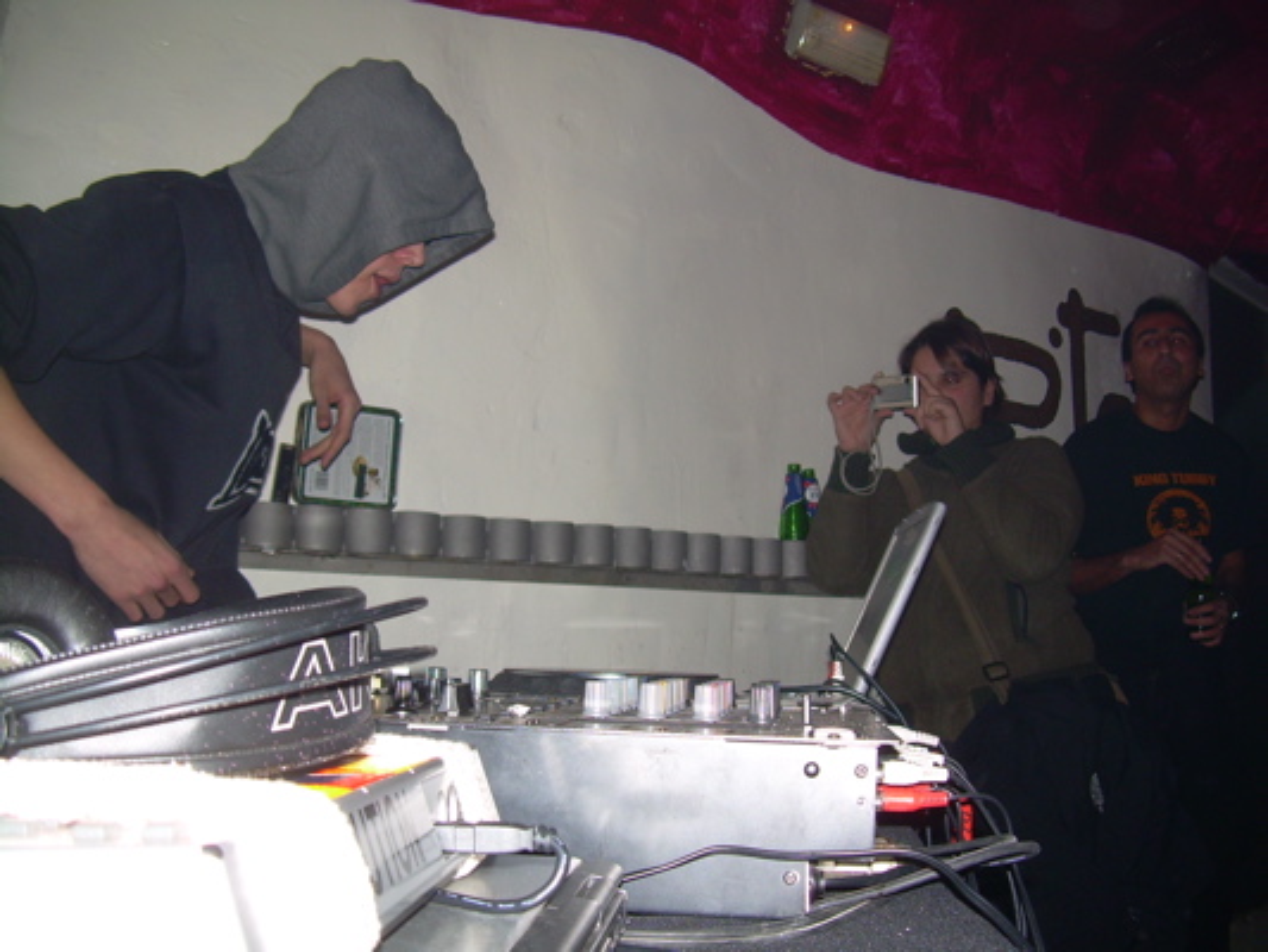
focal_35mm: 38
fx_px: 1392
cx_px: 634
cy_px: 476
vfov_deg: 37.7
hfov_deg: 49.0
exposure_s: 1/60
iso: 50
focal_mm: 6.3
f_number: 2.8
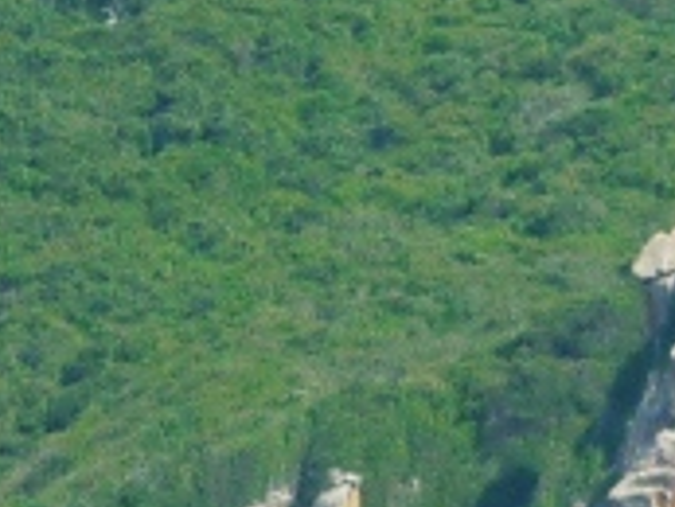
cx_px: 726
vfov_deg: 1.9
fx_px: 15142
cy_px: 815
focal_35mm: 776
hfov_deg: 2.6
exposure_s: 1/400
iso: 80
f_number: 4.7
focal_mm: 15.3
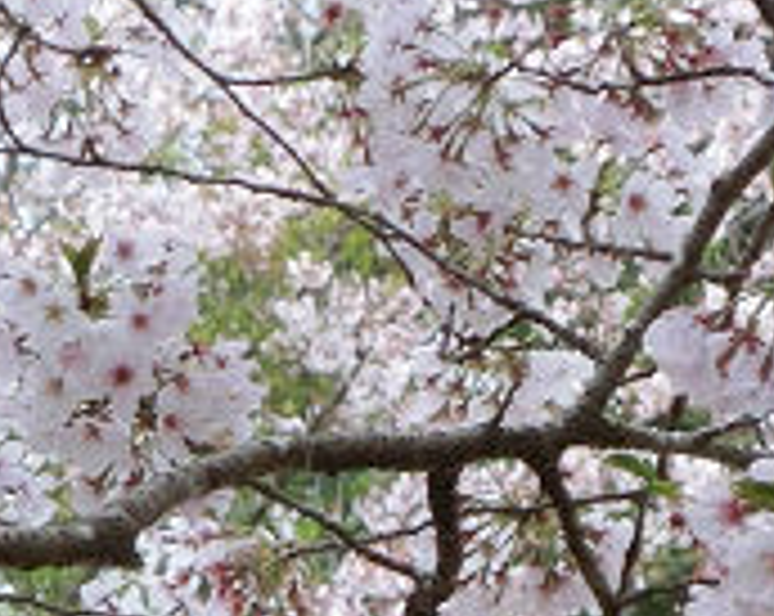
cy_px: 1888
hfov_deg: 2.6
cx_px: -387
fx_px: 16854
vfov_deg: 2.1
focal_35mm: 737
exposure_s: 1/400
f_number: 4.4
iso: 80
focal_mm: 19.1
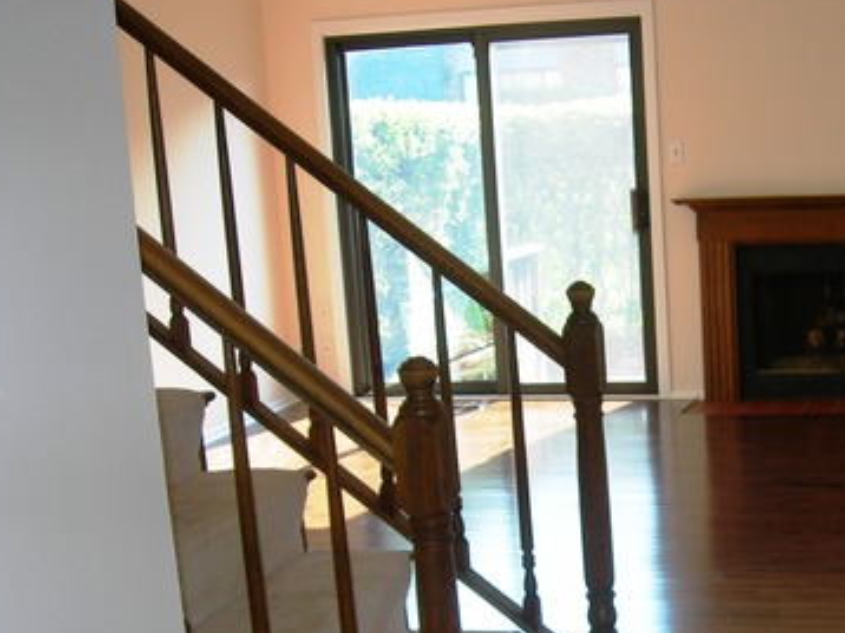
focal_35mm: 68
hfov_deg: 27.9
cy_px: 553
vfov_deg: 21.2
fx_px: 1659
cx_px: 689
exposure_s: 1/60.1
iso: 50
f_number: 2.8
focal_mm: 7.8
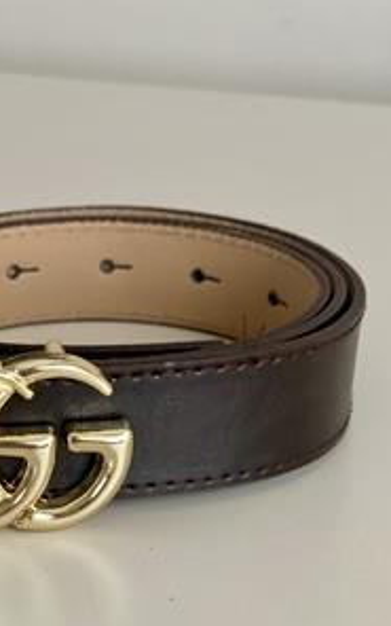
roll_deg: +0.3
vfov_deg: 26.7
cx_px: 89
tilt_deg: -22.1
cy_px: 392
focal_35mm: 77
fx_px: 1313
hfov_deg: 16.8
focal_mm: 6
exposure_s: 1/33
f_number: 2
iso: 200
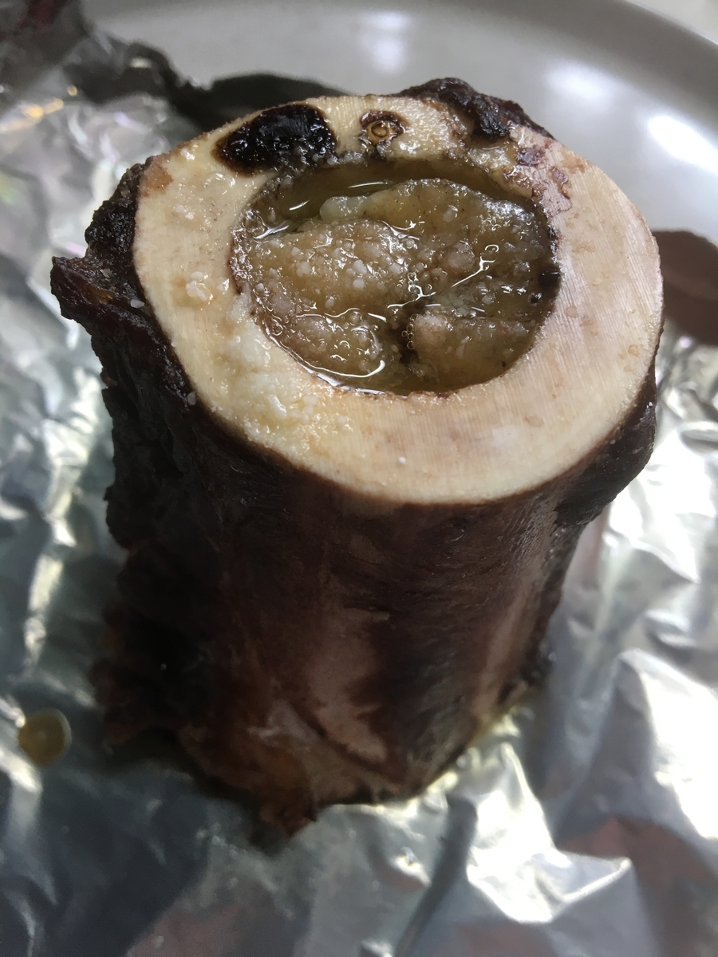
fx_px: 802
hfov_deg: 48.2
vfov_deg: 61.7
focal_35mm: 29
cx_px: 359
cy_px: 478
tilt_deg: -69.4
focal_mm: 4.15
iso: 40
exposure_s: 1/30
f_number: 2.2
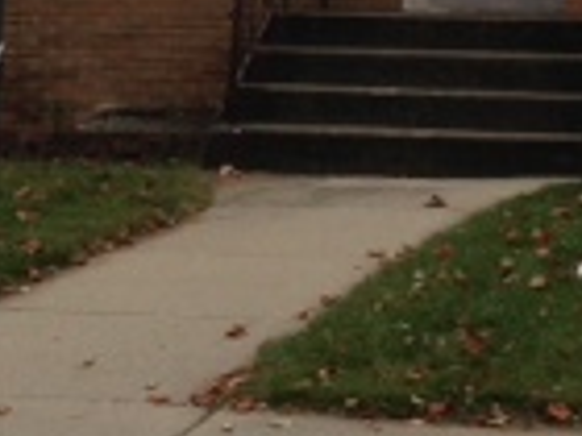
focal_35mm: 151
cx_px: 549
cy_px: -324
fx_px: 2539
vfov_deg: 9.4
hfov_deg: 12.9
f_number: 2.4
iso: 50
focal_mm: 4.13
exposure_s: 1/531
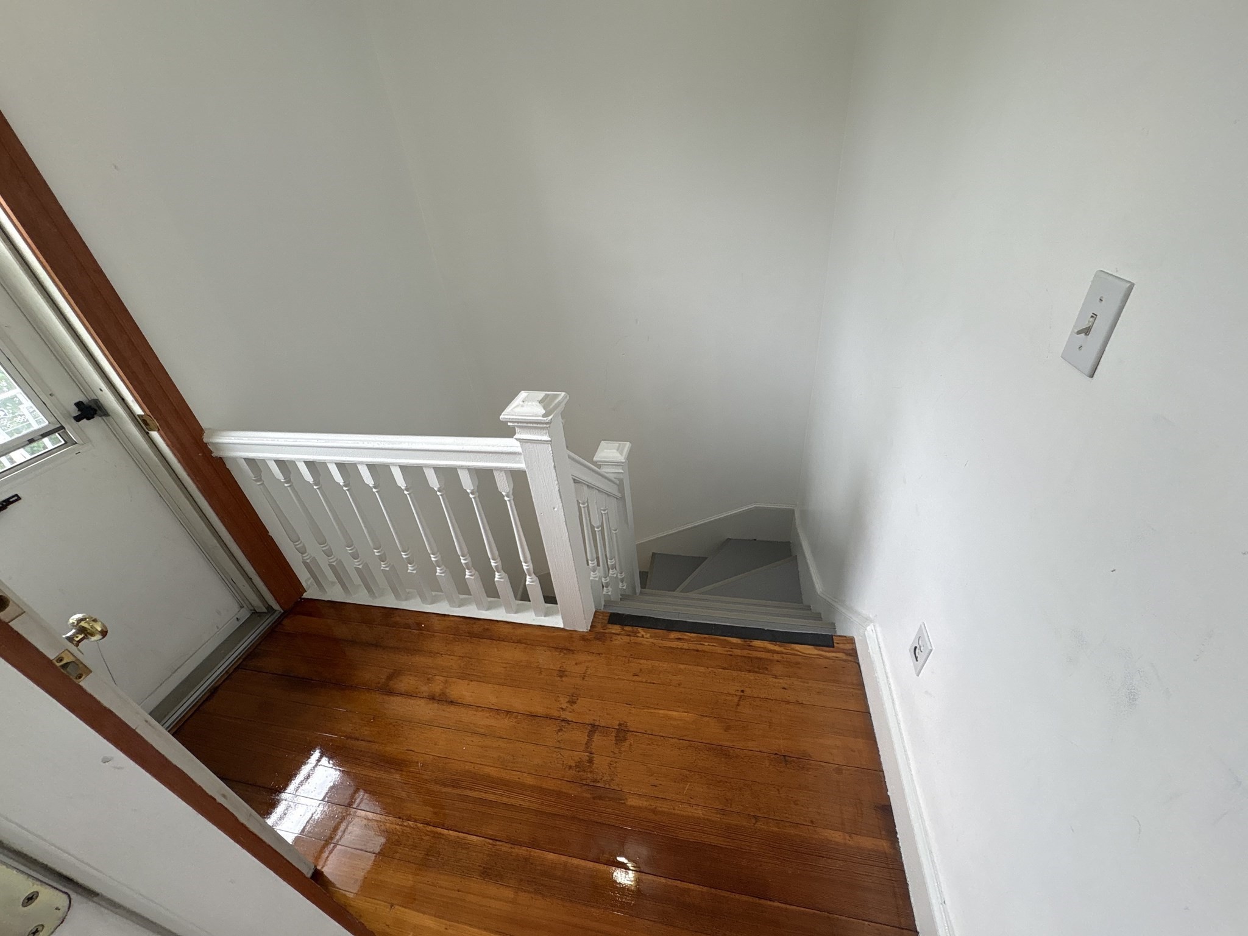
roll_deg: +7.5
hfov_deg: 102.1
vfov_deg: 85.7
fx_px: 505
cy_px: 468
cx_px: 624
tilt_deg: -31.8
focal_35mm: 14
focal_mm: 2.22
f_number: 2.2
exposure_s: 1/120
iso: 125
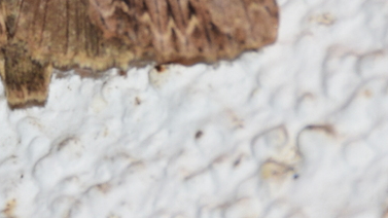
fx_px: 5771
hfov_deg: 3.8
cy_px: -52
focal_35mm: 561
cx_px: 47
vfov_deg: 2.2
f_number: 7.1
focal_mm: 140
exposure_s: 1/60
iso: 320
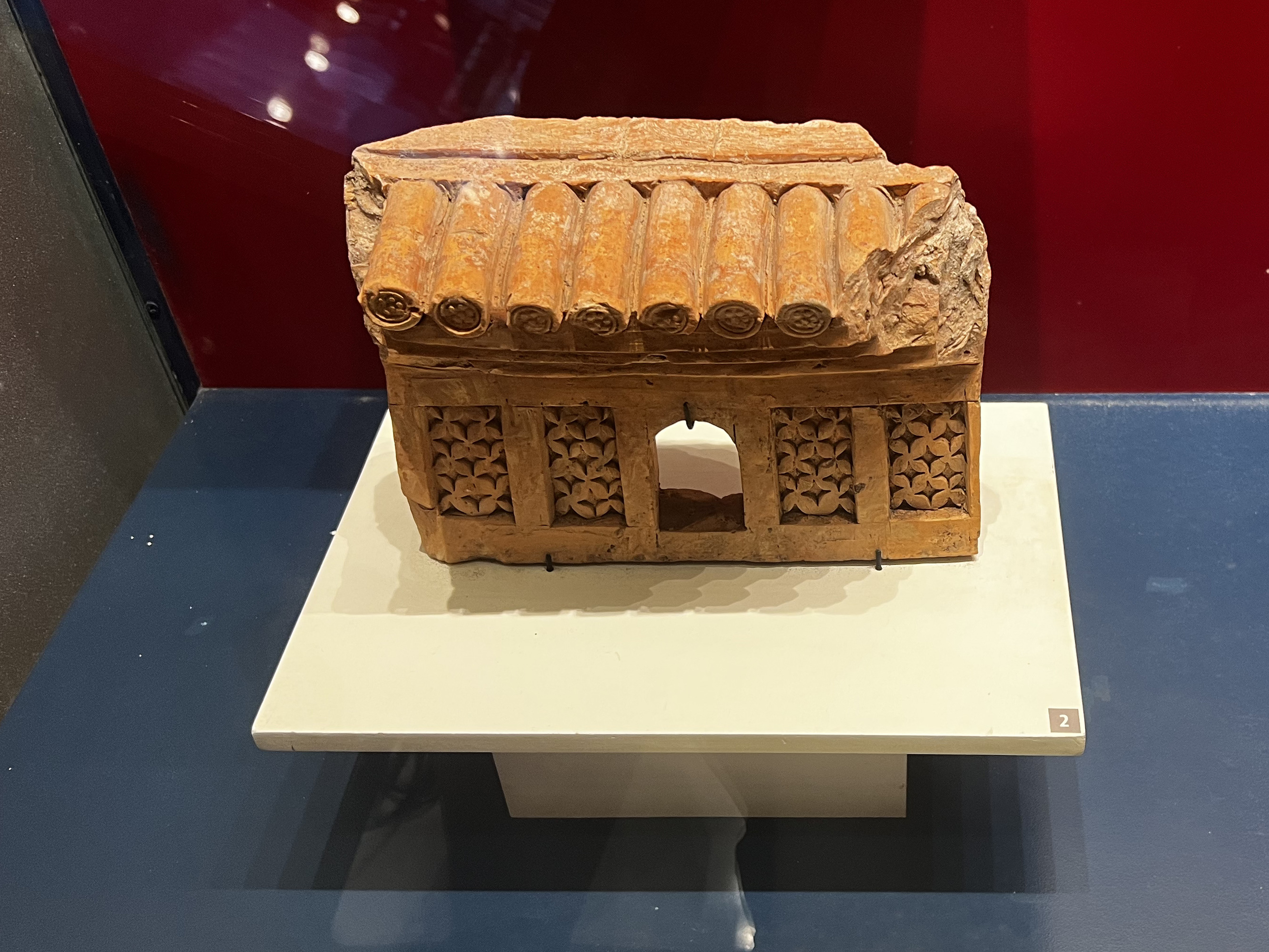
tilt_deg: -43.0
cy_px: 563
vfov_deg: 36.7
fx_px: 1430
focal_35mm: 39
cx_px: 887
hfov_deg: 46.8
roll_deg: +1.4
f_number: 1.5
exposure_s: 1/50
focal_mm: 5.7
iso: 125
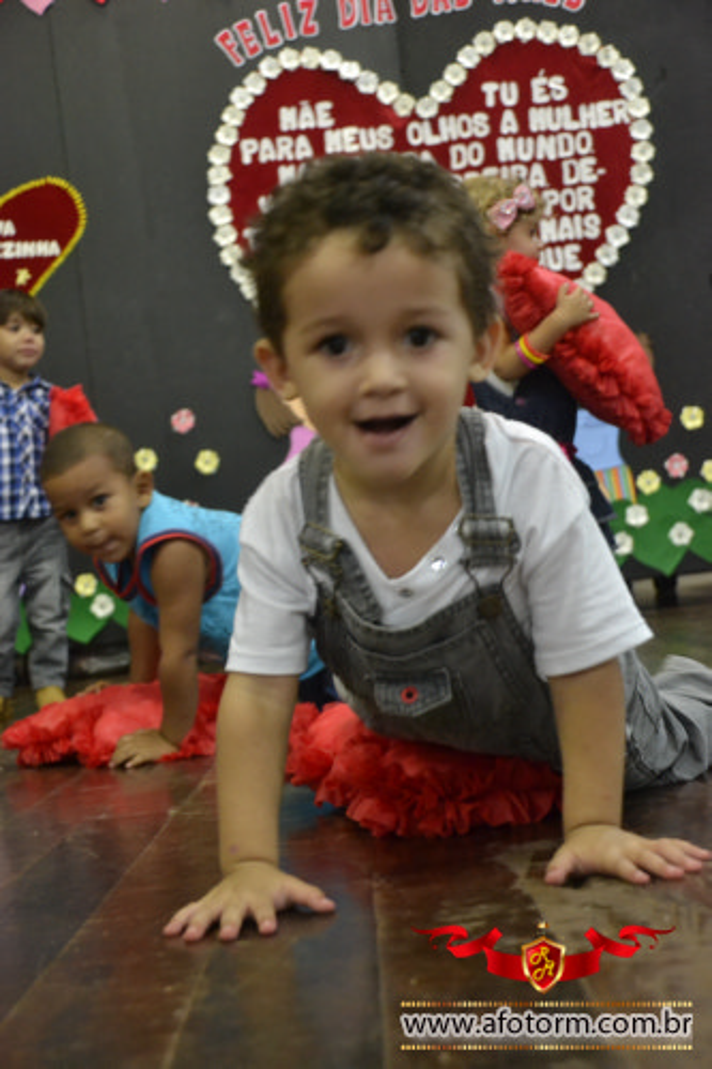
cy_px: 534
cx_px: 356
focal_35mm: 48
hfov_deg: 28.1
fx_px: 1425
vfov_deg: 41.1
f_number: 4.5
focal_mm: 32
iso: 3200
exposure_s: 1/20
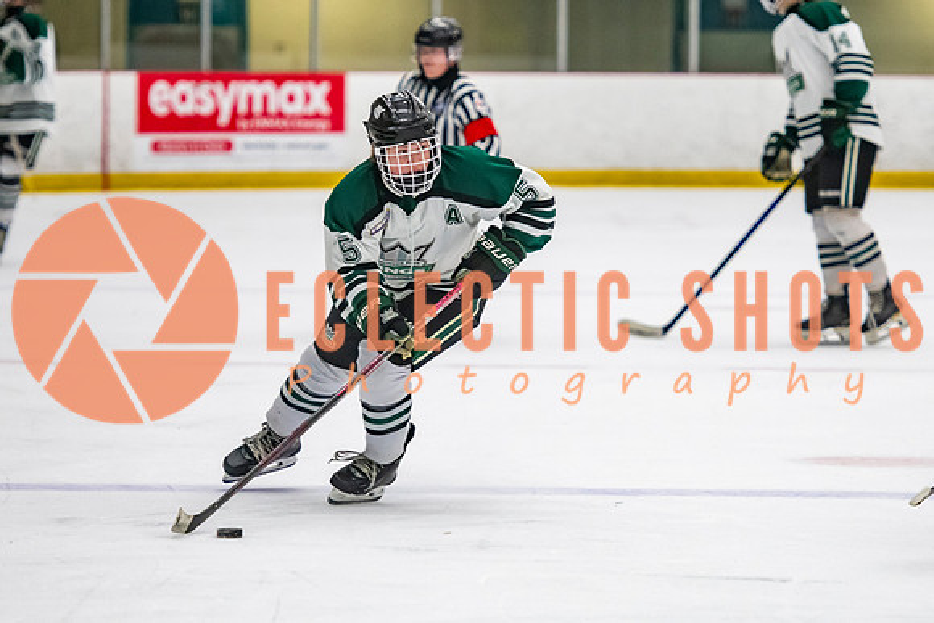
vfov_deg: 5.4
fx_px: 6646
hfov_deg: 8.0
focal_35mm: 256
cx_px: 464
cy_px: 371
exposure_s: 1/640
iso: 2000
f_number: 3.2
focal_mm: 150
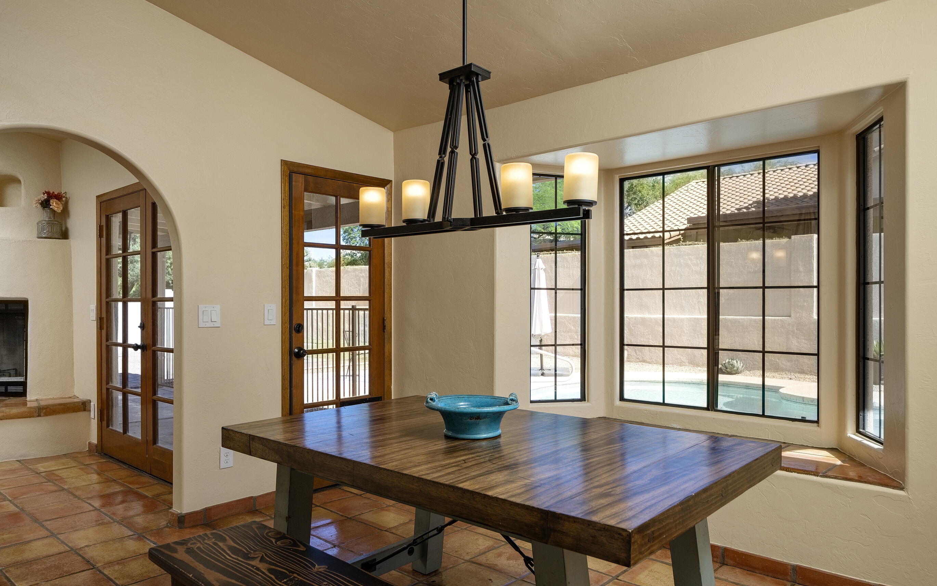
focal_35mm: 25
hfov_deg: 72.5
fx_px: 638
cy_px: 303
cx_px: 468
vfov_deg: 49.3
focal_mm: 24
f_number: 7.1
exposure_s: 1/250
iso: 200
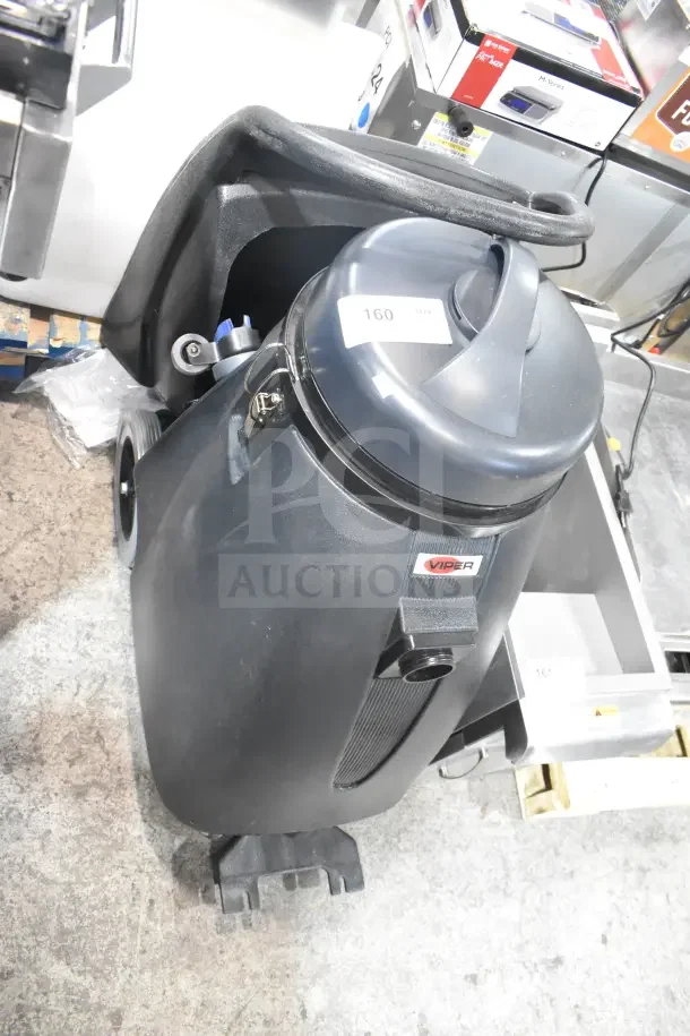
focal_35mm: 27
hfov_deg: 47.9
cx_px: 345
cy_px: 518
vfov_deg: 67.4
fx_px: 776
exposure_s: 1/100
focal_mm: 18
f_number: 5
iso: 6400
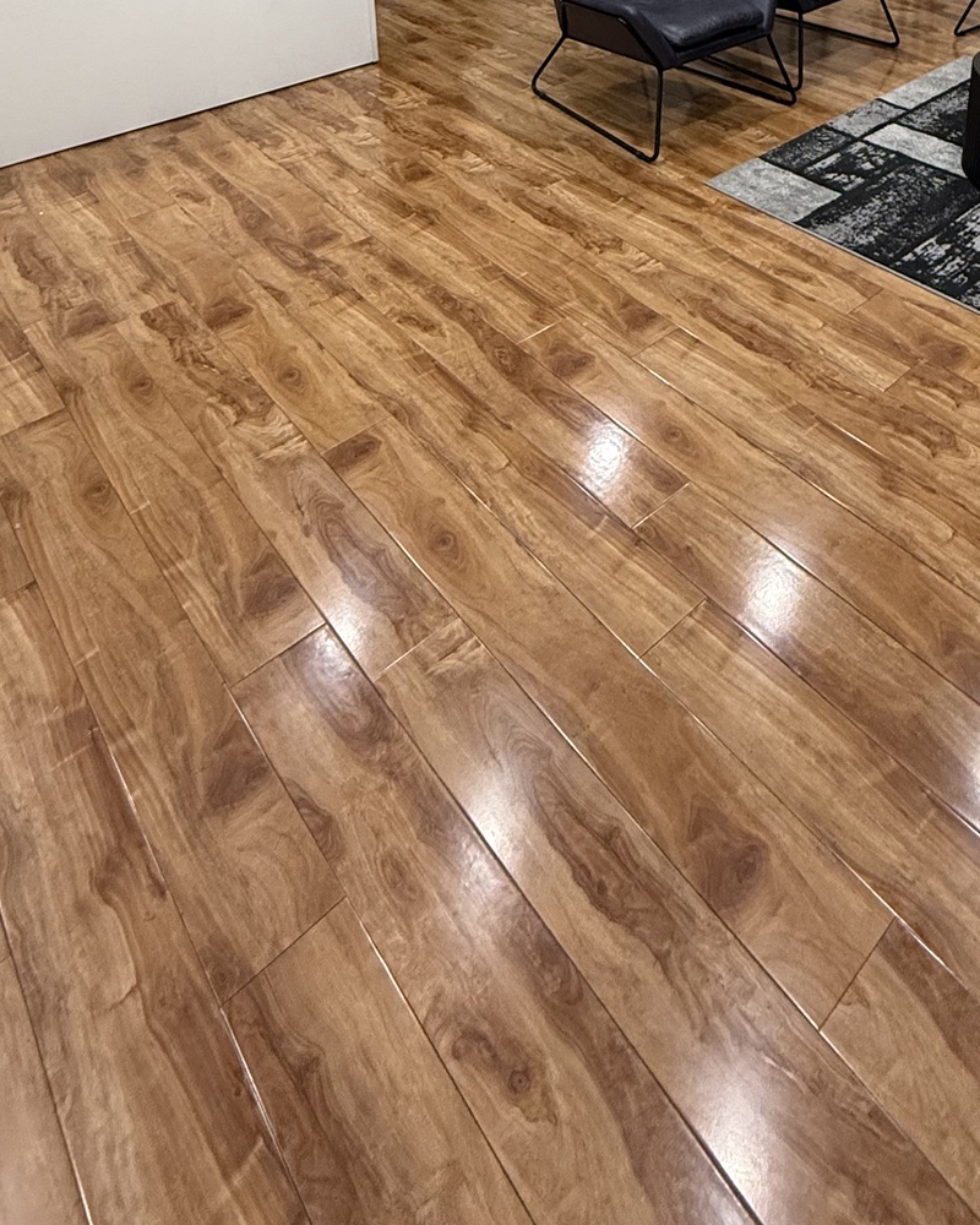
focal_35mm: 28
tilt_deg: -16.4
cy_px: -22
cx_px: 620
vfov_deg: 49.6
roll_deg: -0.8
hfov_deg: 50.9
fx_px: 1015
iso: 250
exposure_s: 1/60
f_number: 2.2
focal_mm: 2.22
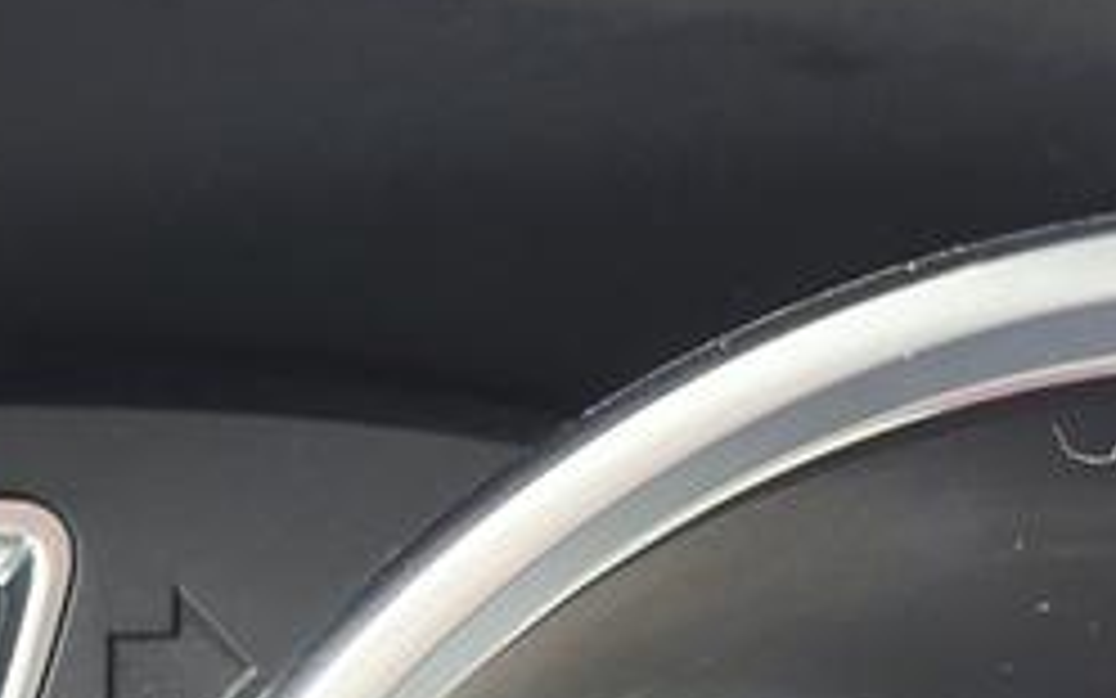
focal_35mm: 126
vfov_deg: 9.9
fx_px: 3832
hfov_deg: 15.4
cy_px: 1234
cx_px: -500
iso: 50
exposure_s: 1/50.3
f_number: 1.7
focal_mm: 6.3
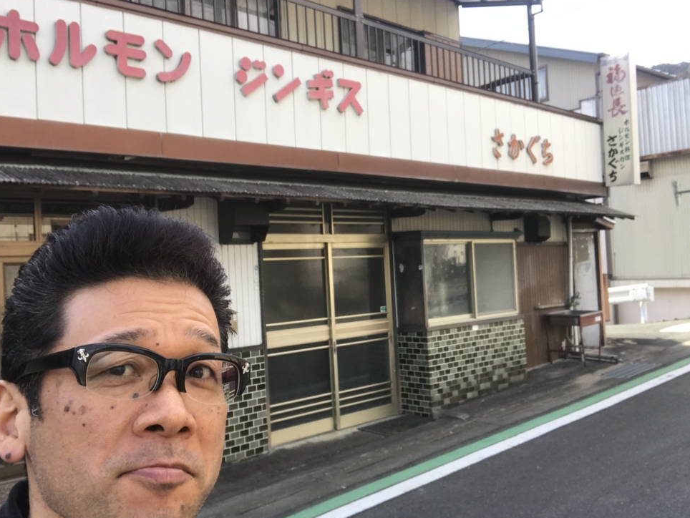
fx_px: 678
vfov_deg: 41.8
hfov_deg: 53.9
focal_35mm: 34
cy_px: 260
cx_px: 329
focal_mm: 2.87
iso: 25
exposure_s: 1/210
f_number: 2.2
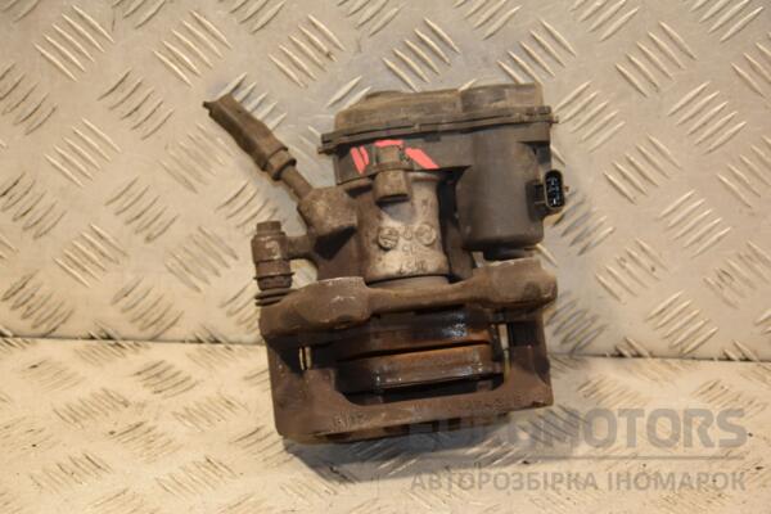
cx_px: 386
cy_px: 257
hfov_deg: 23.4
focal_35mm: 87
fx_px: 1863
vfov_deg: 15.7
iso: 800
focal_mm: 58
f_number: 5
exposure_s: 1/125
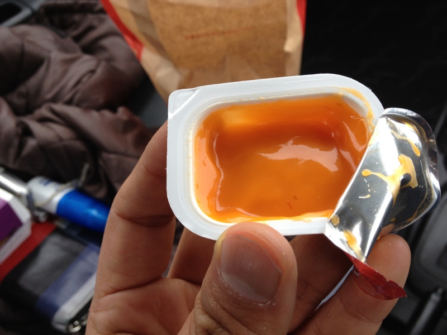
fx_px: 452
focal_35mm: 35
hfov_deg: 52.6
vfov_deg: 40.7
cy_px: 168
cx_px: 224
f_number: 2.4
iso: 100
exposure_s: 1/120
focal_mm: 4.28
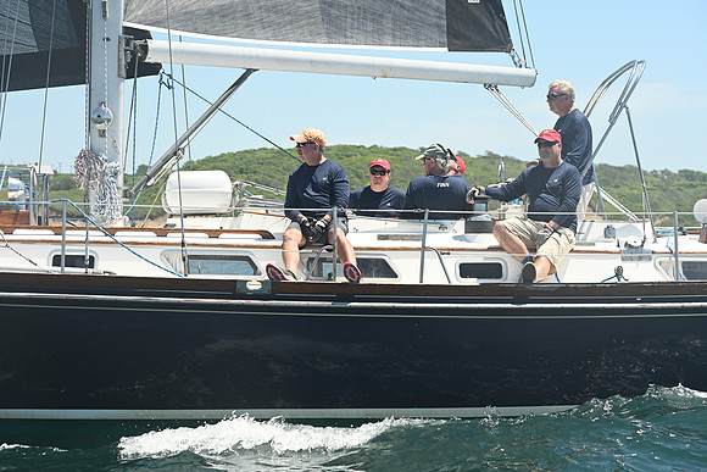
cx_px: 354
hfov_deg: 22.1
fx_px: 1807
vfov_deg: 14.9
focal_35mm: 92
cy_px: 236
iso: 320
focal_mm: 92
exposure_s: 1/1000
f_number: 6.3
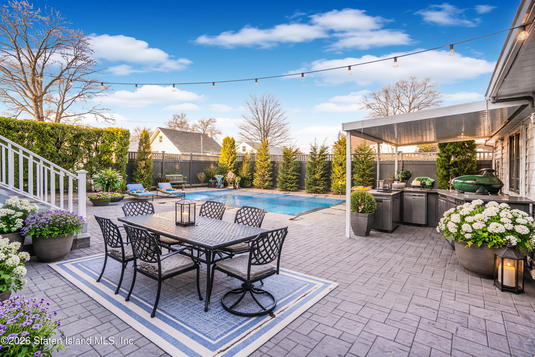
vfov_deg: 72.1
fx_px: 245
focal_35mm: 16
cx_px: 268
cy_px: 178
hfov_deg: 95.0
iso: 100
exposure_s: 1/160
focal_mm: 16.5
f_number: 6.3
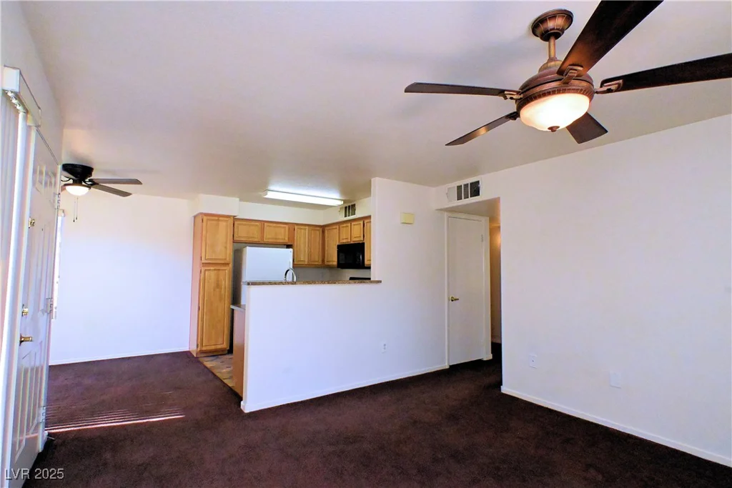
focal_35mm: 18
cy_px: 244
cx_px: 366
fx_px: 366
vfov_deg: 67.4
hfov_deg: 90.0
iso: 6400
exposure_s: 1/200
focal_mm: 12
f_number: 11
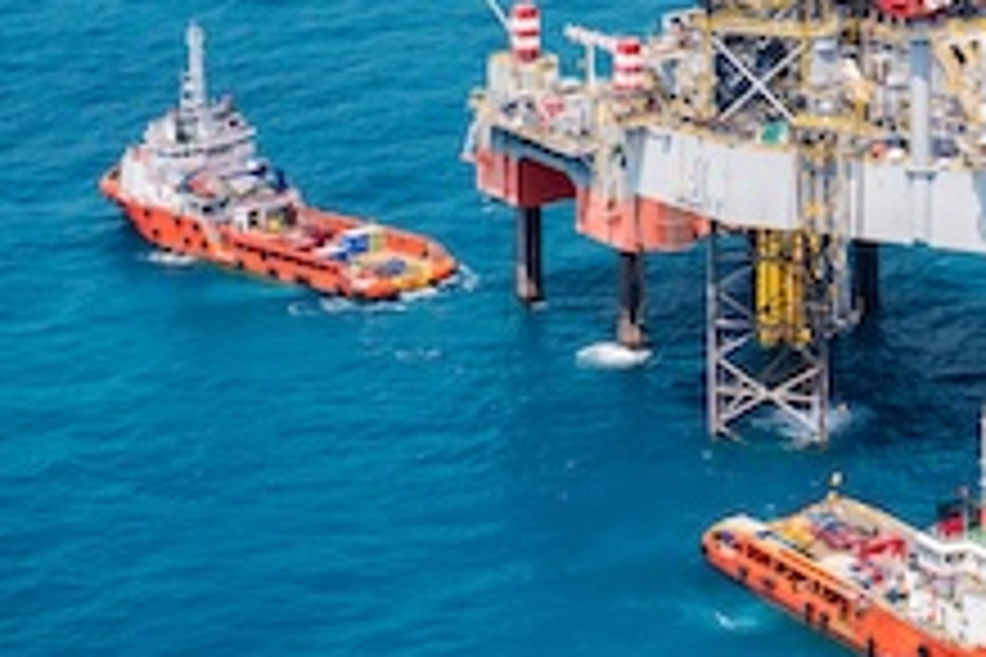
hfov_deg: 14.5
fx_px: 3752
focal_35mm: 137
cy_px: -9
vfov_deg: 9.9
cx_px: 1198
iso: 800
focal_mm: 50
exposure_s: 1/1600
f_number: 4
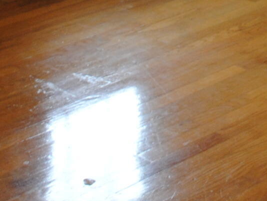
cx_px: 238
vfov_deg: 9.5
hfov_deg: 13.4
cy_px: -191
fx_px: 1127
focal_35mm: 146
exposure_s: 1/30
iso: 250
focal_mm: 18
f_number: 3.5
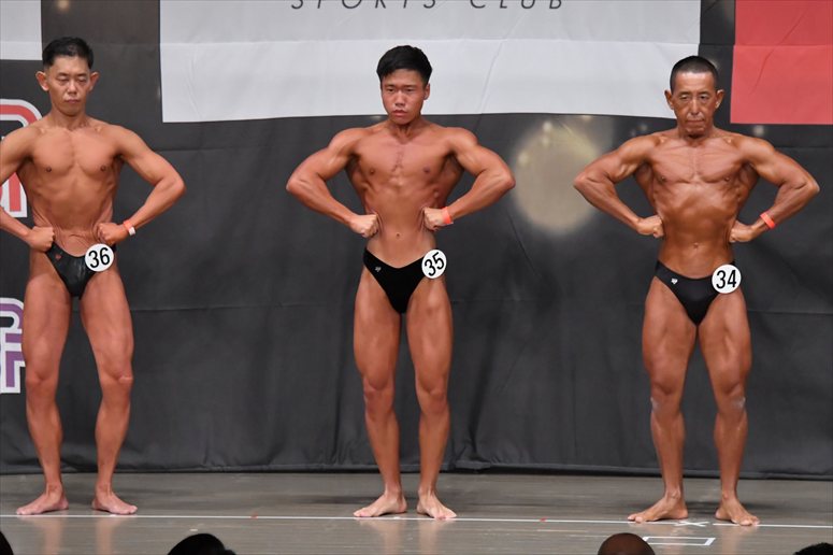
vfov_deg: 6.1
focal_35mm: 225
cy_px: 278
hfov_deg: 9.2
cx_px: 416
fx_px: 5204
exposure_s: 1/400
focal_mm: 150
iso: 5000
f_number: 5.6
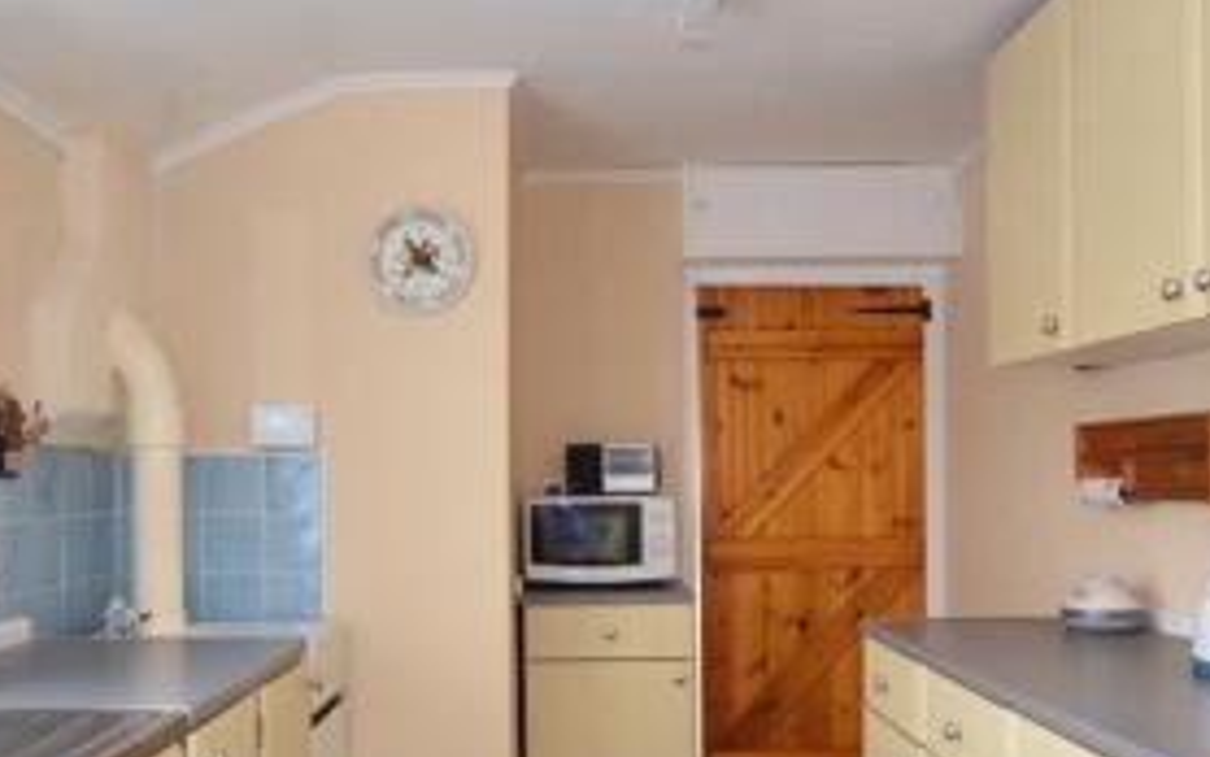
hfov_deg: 54.0
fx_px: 1188
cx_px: 579
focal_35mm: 36
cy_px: 439
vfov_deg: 35.3
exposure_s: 1/15
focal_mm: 10
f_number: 5
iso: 200
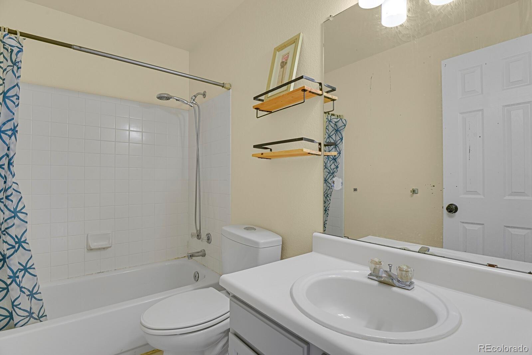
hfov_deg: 93.3
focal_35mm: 17
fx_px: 251
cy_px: 178
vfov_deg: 70.4
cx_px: 266
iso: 250
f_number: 8
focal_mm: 17
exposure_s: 2.5
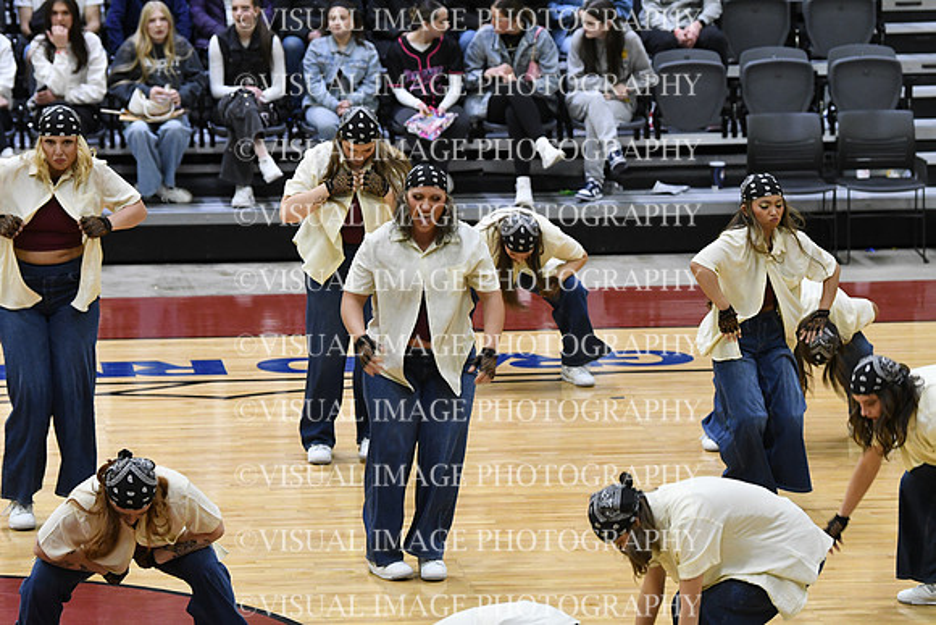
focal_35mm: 187
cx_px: 468
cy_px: 312
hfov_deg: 11.0
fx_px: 4863
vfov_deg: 7.3
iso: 3200
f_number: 4
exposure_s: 1/250
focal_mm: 125
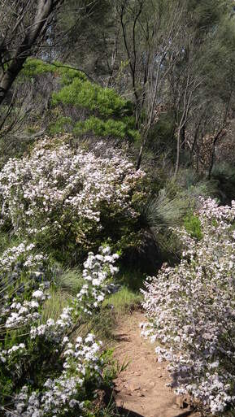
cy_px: 210
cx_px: 124
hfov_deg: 11.2
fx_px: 1195
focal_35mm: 108
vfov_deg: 19.8
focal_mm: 20.4
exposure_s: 1/320
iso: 80
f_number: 5
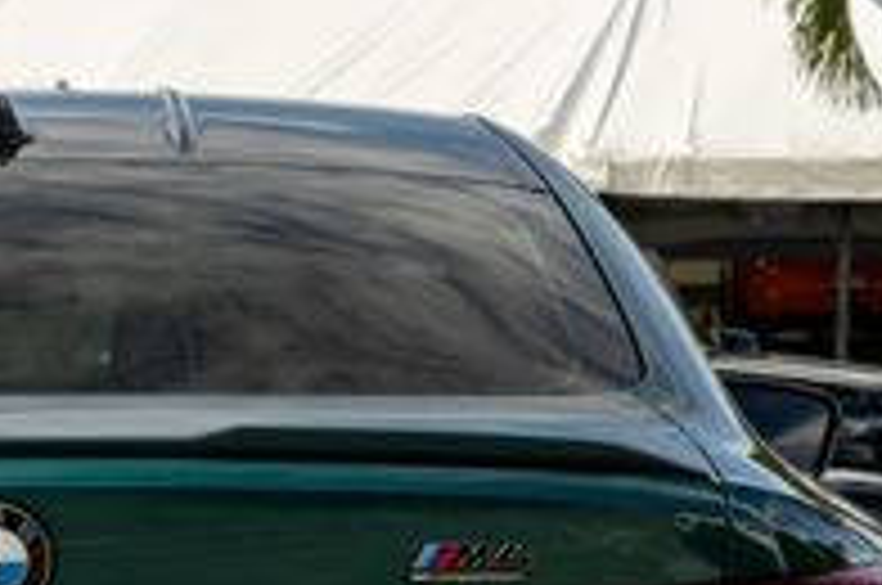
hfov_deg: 7.9
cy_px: 652
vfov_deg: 5.2
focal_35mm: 261
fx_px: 6384
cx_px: -9
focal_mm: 59
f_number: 8
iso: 200
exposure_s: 1/100
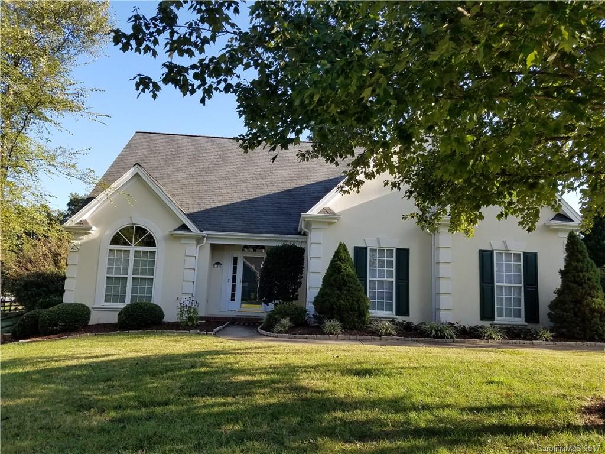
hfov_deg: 67.3
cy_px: 227
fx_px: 454
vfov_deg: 53.1
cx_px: 302
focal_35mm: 26
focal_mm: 4.2
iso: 50
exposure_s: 1/874
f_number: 1.7
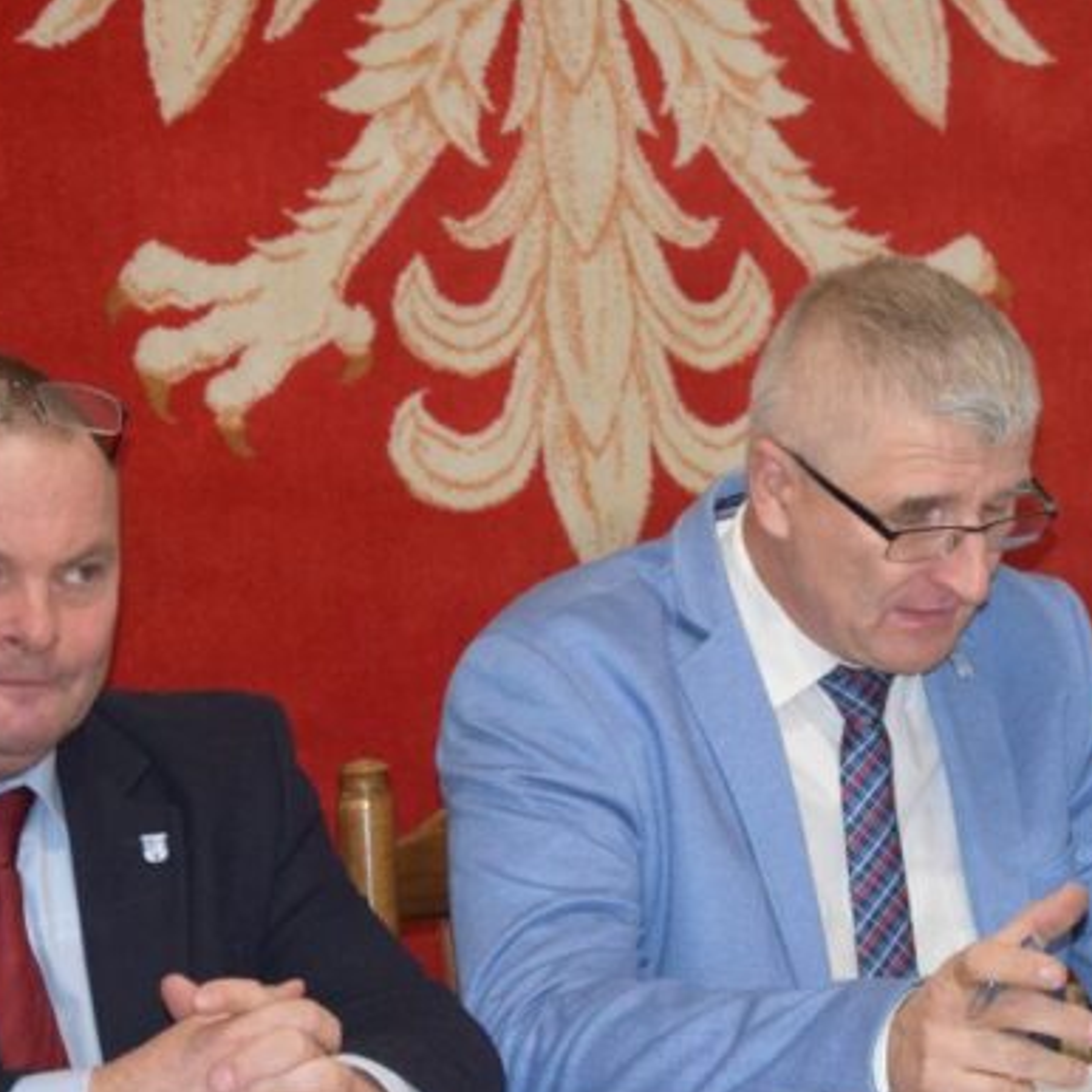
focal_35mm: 147
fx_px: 5246
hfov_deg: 11.8
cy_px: 628
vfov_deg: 11.9
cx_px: 953
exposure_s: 1/60
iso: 2500
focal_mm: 58
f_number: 5
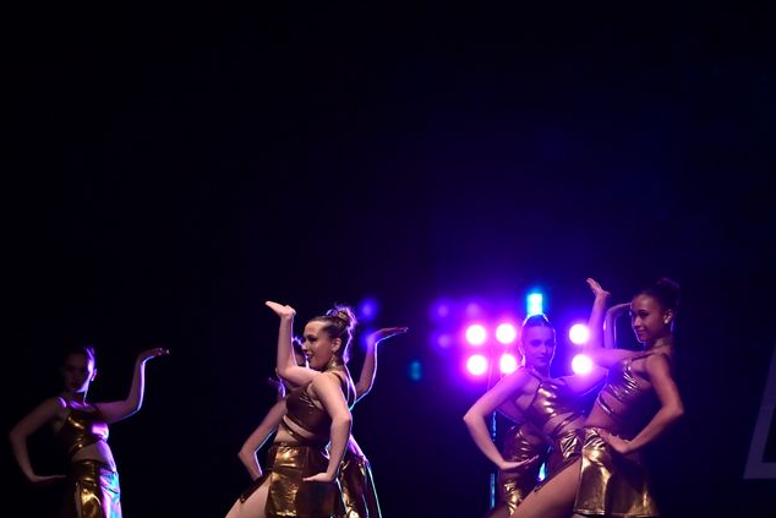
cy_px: 343
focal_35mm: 113
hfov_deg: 18.1
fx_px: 2436
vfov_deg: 12.1
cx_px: 475
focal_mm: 70
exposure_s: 1/800
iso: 6400
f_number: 4
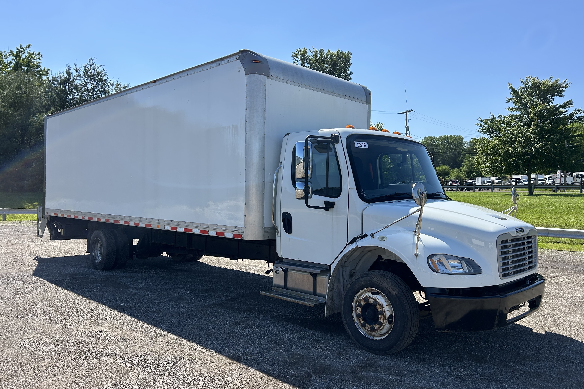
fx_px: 454
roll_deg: -0.8
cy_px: 199
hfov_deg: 65.5
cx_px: 299
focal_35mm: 28
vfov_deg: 46.4
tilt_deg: -1.6
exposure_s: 1/3571
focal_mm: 5.7
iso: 50
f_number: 1.5
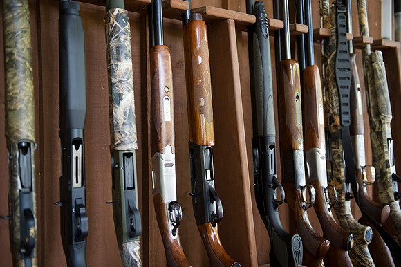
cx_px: 200
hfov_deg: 46.4
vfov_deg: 31.9
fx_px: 468
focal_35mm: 42
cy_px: 134
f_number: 2.8
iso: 800
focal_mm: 42
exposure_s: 1/100
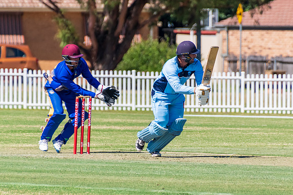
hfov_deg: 2.2
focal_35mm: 938
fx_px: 7628
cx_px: 143
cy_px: 86
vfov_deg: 1.5
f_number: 6.3
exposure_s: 1/2500
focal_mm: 400
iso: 400
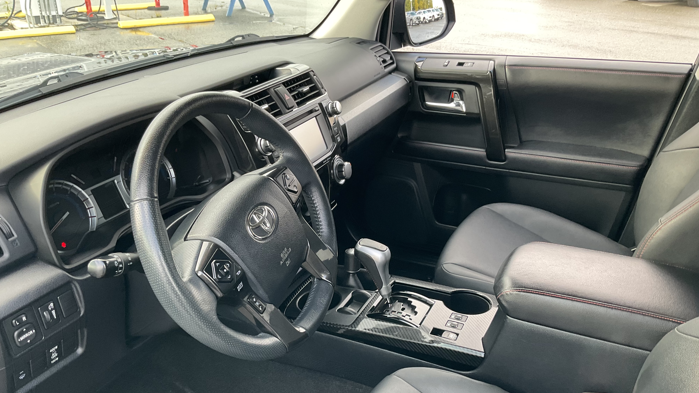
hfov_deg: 61.0
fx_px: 593
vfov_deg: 36.4
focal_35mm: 32
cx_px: 346
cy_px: 249
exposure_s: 1/122
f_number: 1.8
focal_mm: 3
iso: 64
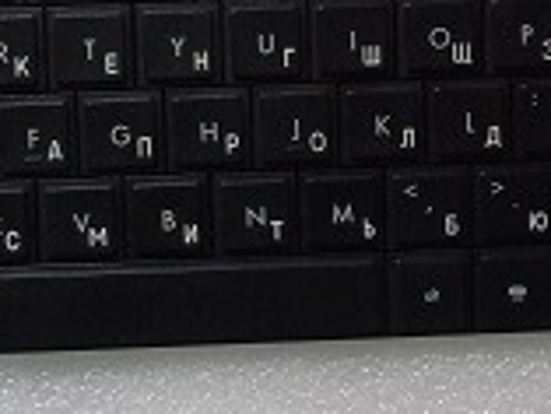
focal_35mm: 102
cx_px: 218
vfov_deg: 14.4
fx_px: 1625
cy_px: 67
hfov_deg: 19.2
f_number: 6.5
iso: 400
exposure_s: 1/40
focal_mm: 7.1
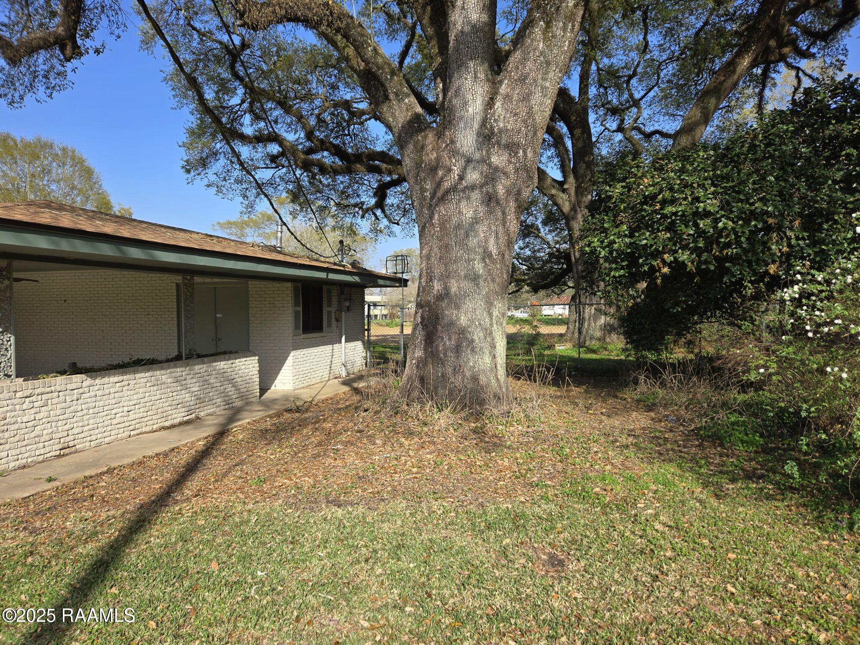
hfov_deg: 73.9
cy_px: 322
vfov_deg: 58.9
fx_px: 571
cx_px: 430
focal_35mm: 23
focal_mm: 5.4
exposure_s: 1/1189
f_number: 1.8
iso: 25
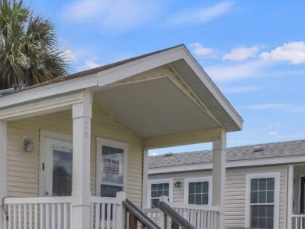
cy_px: 224
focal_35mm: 59
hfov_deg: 31.4
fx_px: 520
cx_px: 40
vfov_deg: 23.8
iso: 125
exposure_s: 1/640
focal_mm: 4
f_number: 6
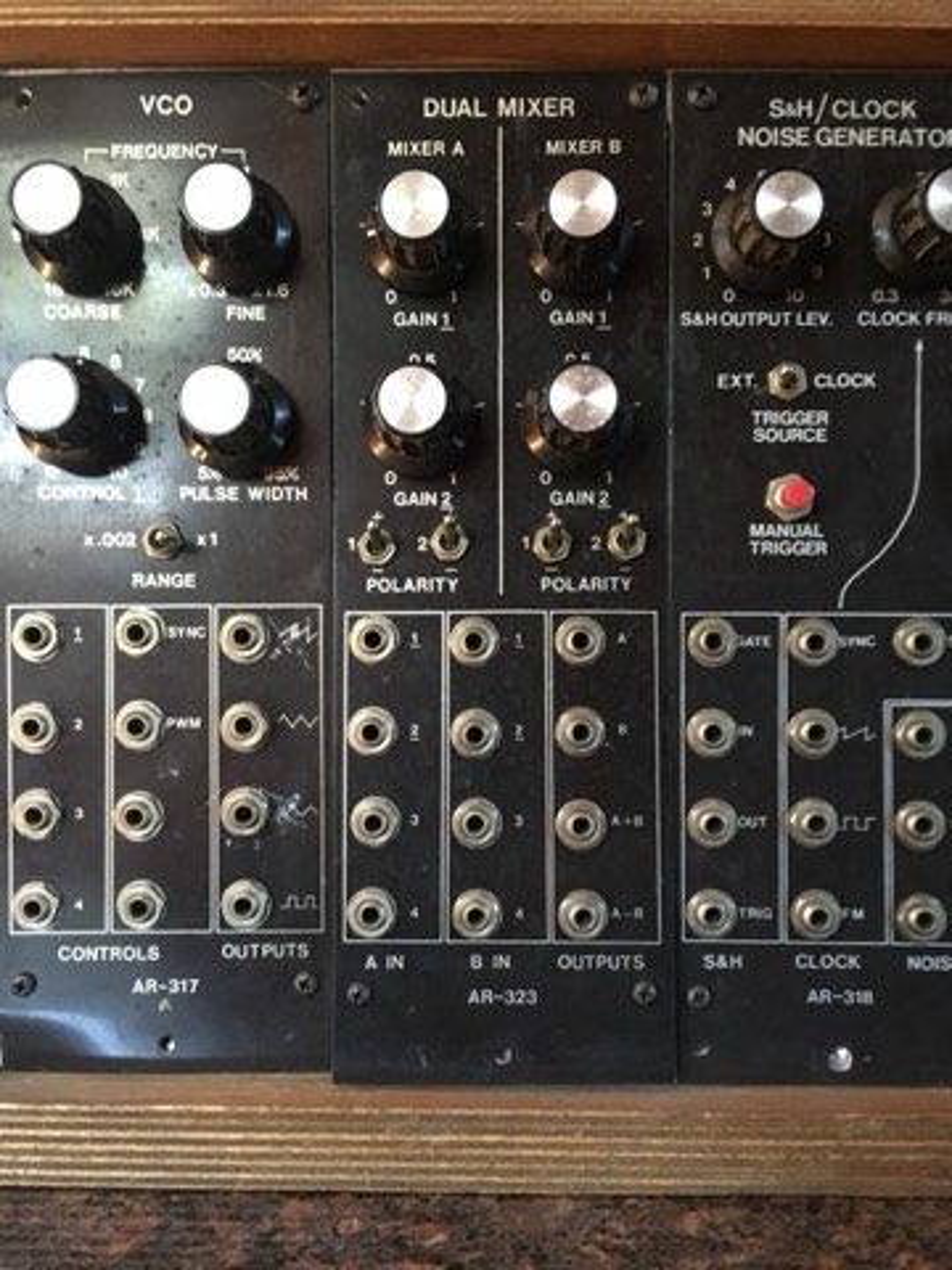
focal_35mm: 29
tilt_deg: +0.1
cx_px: 476
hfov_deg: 48.2
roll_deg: -1.0
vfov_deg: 61.7
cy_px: 635
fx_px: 1063
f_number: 2.2
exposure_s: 1/20
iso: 200
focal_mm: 4.15
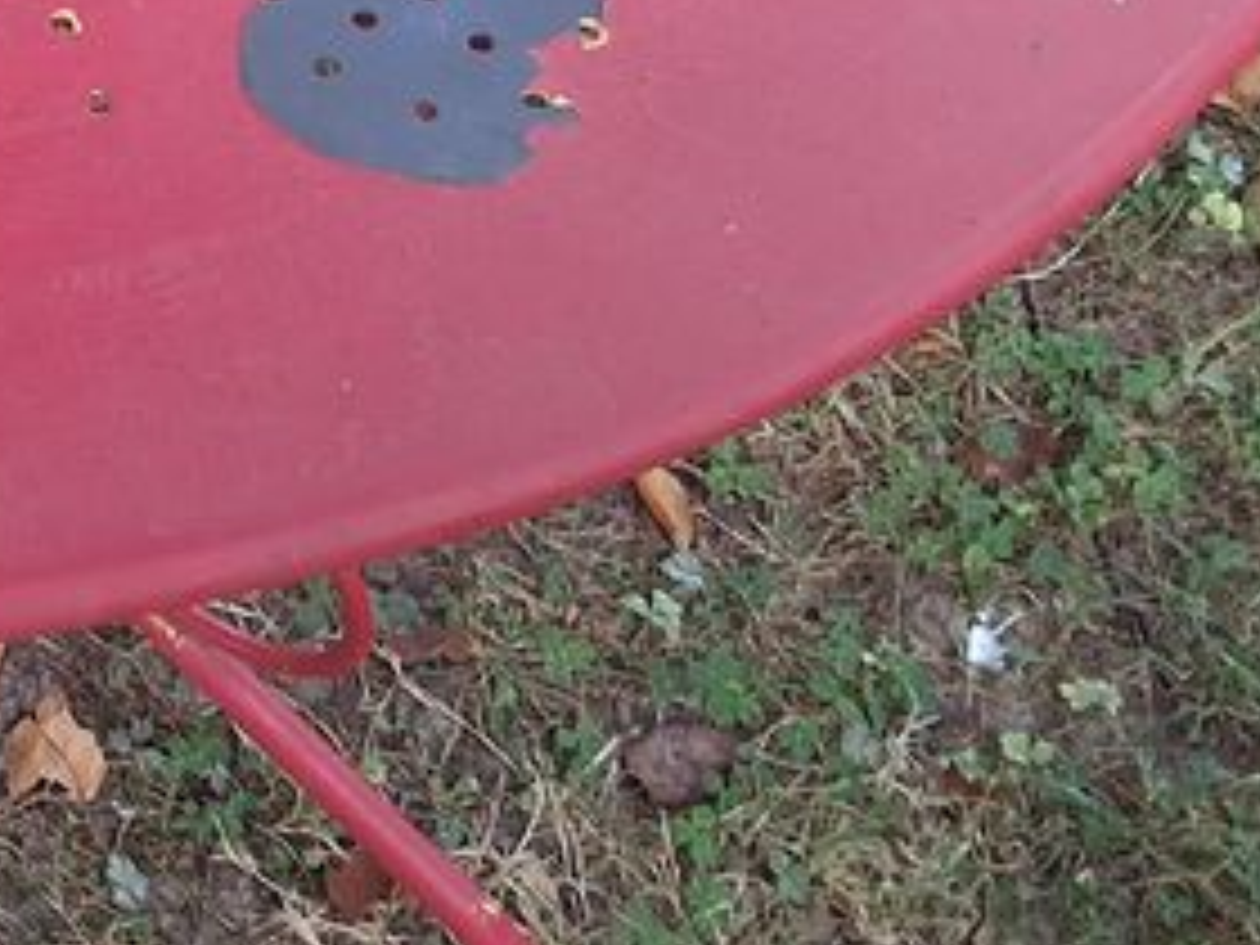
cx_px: -554
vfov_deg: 13.8
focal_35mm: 100
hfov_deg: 17.8
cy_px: -531
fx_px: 3640
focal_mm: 2.91
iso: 32
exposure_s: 1/50
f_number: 1.9
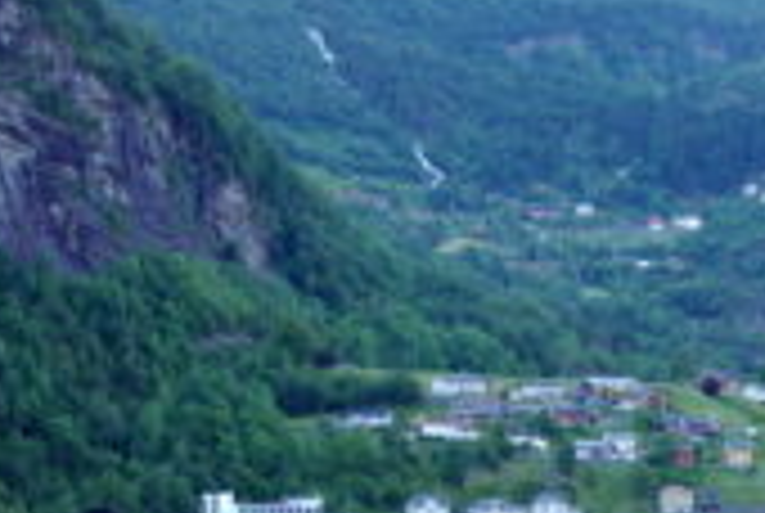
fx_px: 3193
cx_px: 549
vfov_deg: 9.1
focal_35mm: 150
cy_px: 583
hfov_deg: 13.6
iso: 100
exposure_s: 1/25
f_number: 4.2
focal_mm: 34
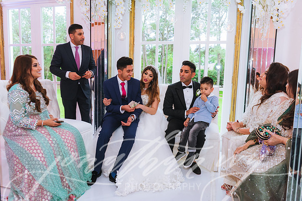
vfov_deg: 48.0
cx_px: 151
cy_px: 100
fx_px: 227
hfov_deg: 67.4
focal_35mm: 27
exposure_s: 1/125
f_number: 2.8
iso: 800
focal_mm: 27
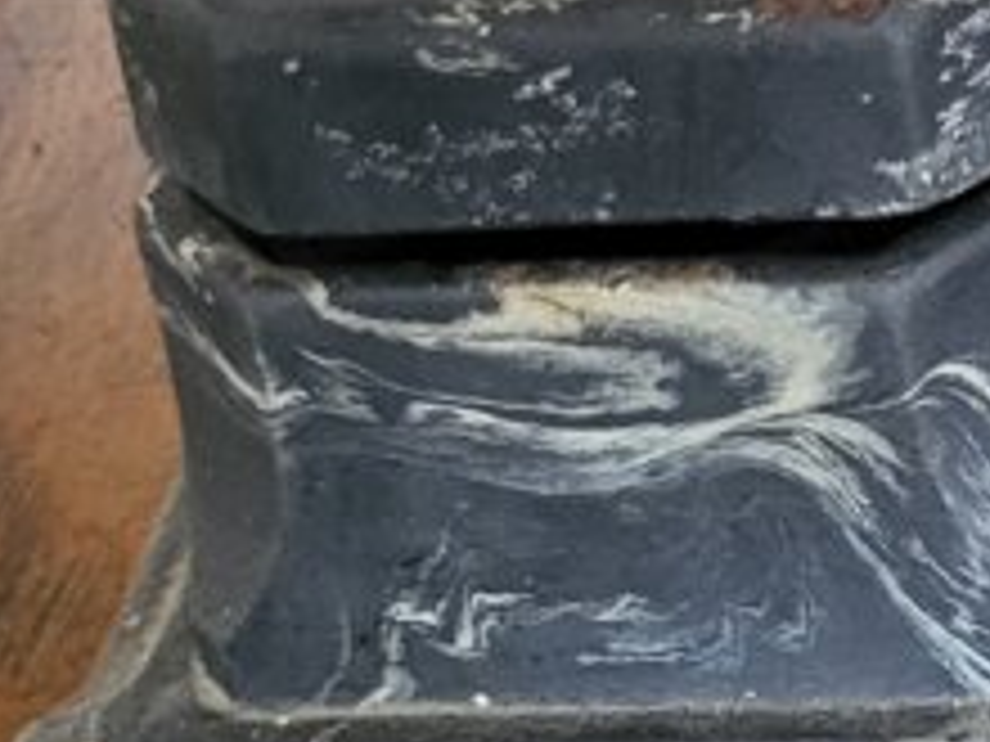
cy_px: 537
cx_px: 1719
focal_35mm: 130
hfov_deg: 13.7
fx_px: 3718
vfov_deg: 11.4
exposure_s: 1/33.3
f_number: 1.8
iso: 500
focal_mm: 5.4
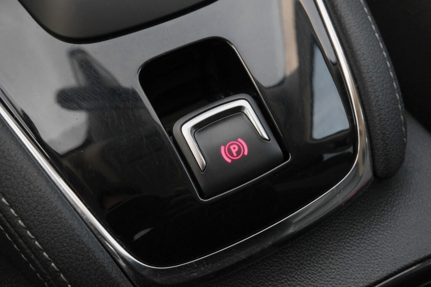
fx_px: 503
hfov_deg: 46.4
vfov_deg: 31.9
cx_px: 216
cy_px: 144
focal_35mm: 42
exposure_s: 1/180
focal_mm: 28
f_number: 9
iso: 2000
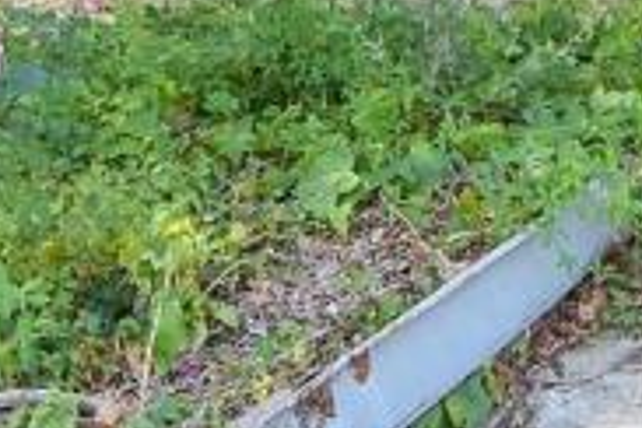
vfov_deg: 13.3
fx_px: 1498
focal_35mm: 84
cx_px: 439
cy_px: -503
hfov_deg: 24.1
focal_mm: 10
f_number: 8
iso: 320
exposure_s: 1/100
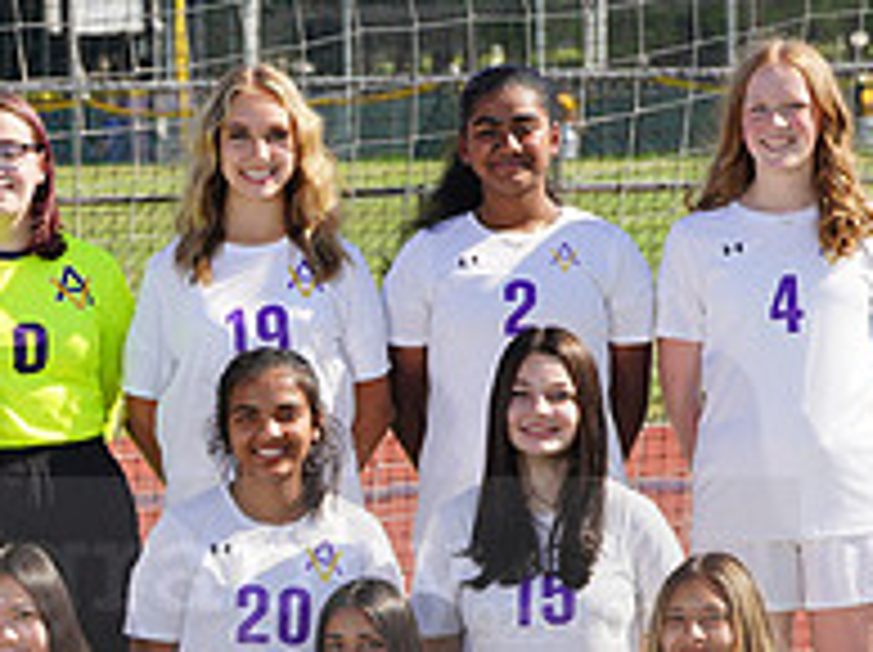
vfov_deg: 3.0
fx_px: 12393
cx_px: -72
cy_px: 535
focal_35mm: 492
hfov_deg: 4.0
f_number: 11
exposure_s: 1/250
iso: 200
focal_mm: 171
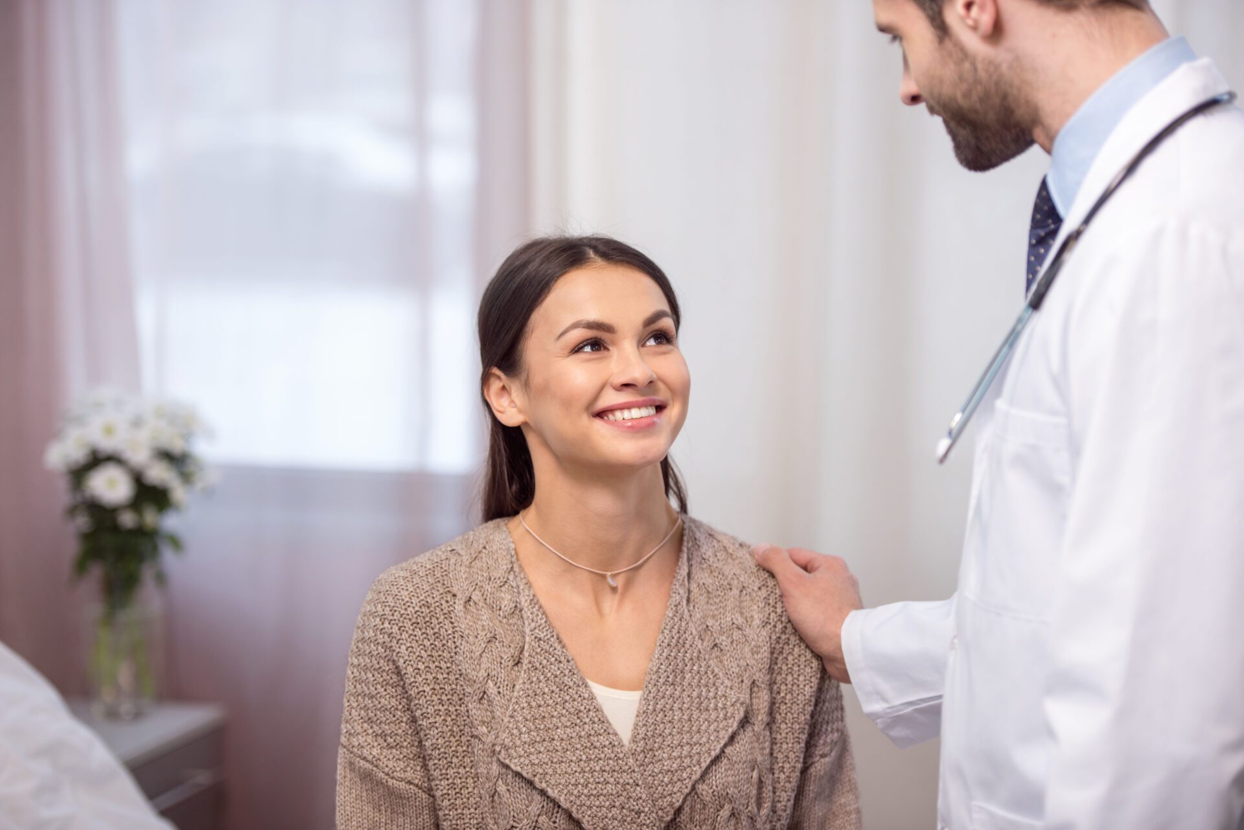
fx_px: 3456
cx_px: 622
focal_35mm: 100
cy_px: 415
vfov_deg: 13.7
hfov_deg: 20.4
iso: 250
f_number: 2.8
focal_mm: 100
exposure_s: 1/100
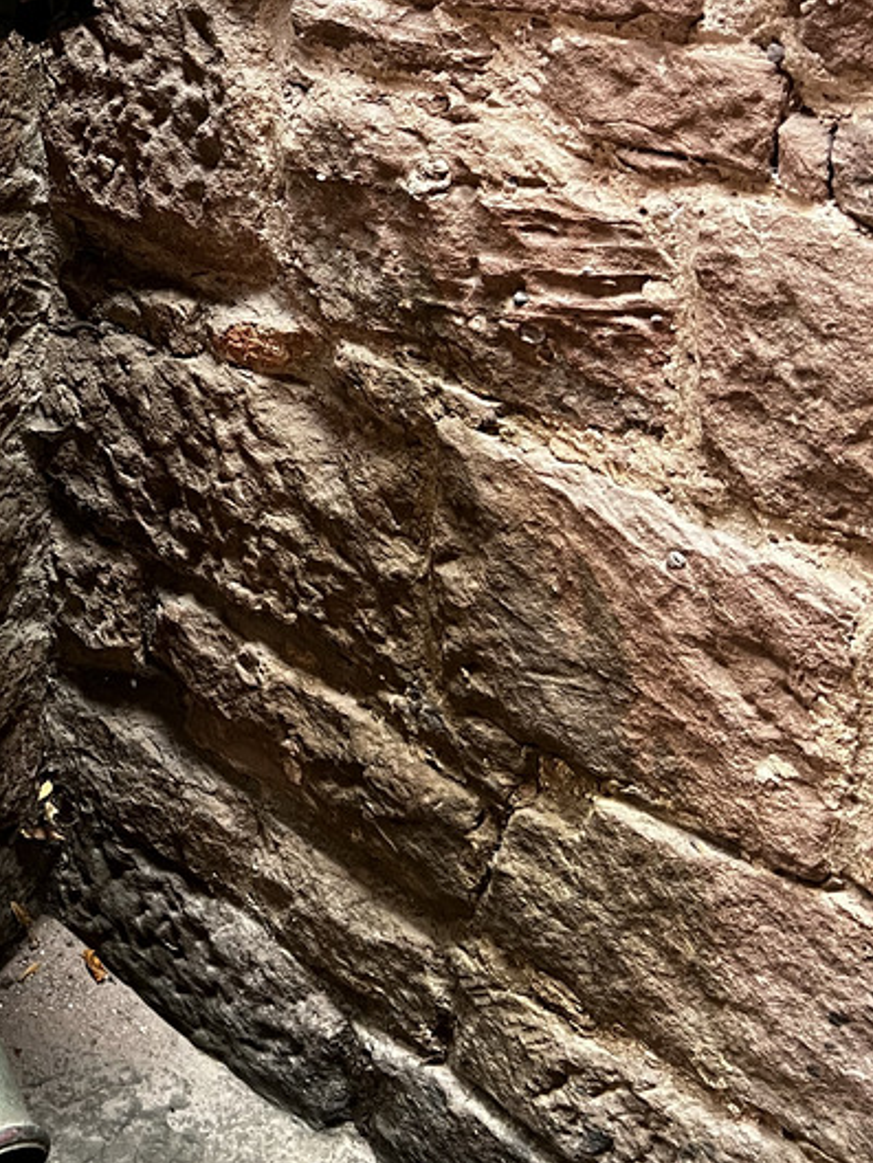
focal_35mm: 59
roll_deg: +2.3
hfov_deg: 23.2
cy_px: 88
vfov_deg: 31.0
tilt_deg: -15.0
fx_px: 1983
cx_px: -103
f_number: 1.5
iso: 250
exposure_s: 1/60
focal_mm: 5.7
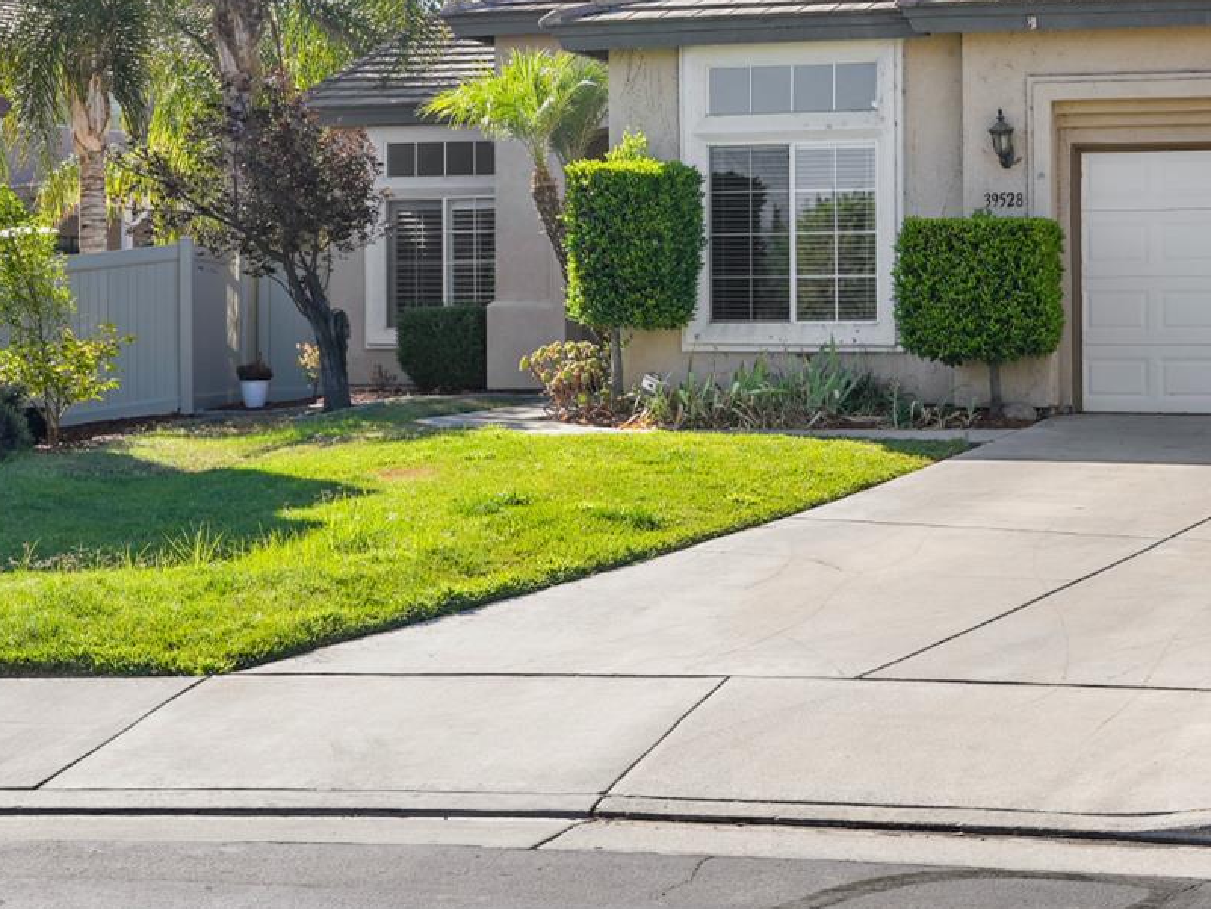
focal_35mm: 63
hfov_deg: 30.2
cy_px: 306
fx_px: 2204
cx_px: 921
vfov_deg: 23.2
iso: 100
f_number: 9
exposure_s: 1/125
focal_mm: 35
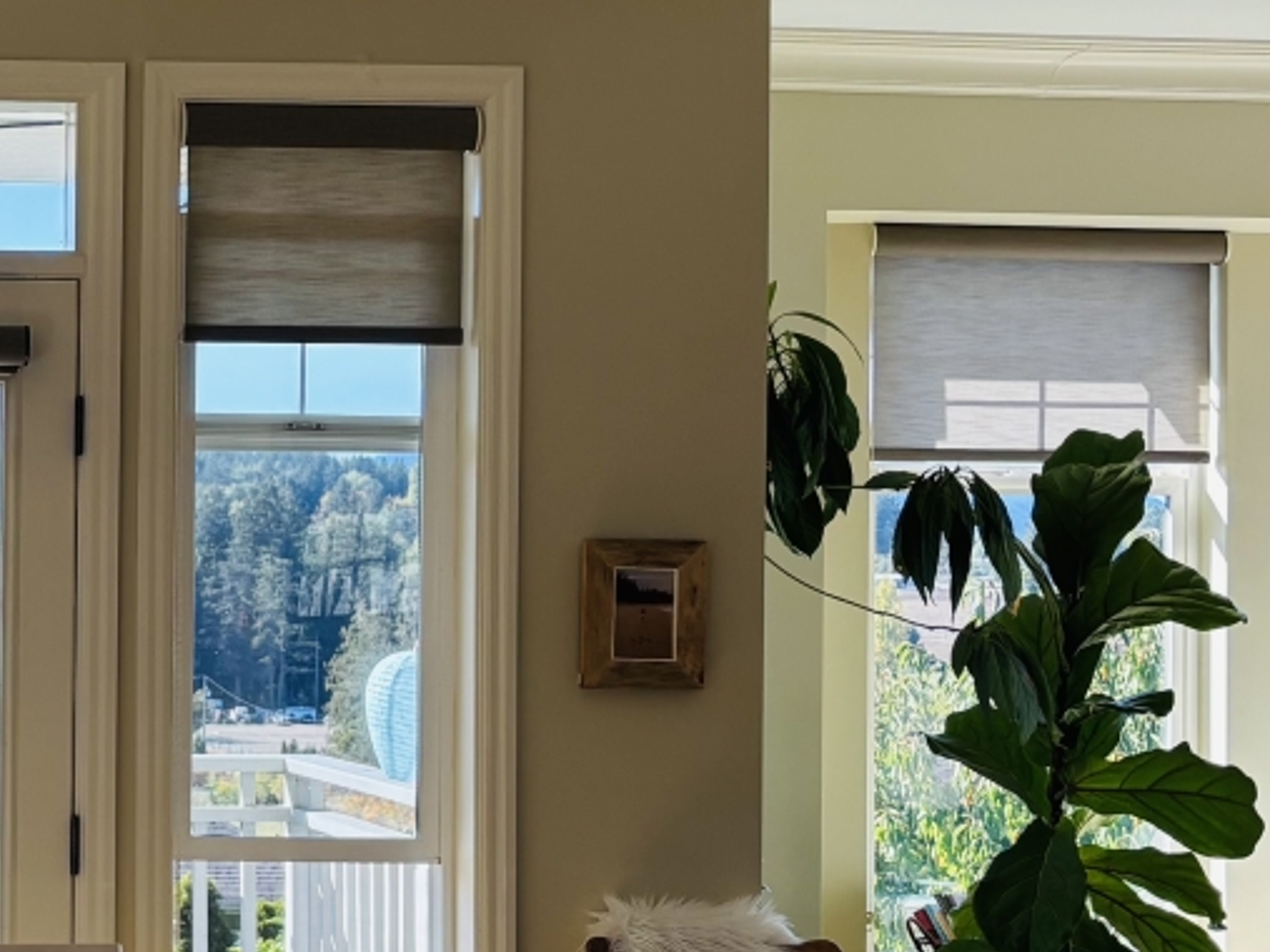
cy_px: 566
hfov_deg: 22.4
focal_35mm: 82
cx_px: -150
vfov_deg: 18.0
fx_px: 3008
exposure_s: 1/374
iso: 50
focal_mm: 5.96
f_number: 1.6
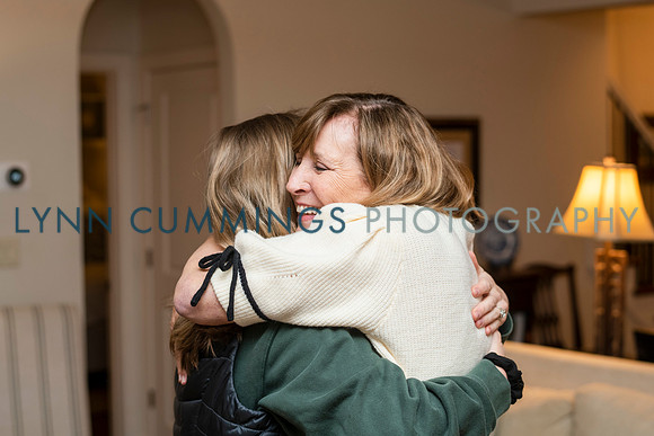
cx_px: 326
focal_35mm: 64
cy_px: 212
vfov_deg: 21.4
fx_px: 1157
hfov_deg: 31.6
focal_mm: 58
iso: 400
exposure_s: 1/160
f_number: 3.5
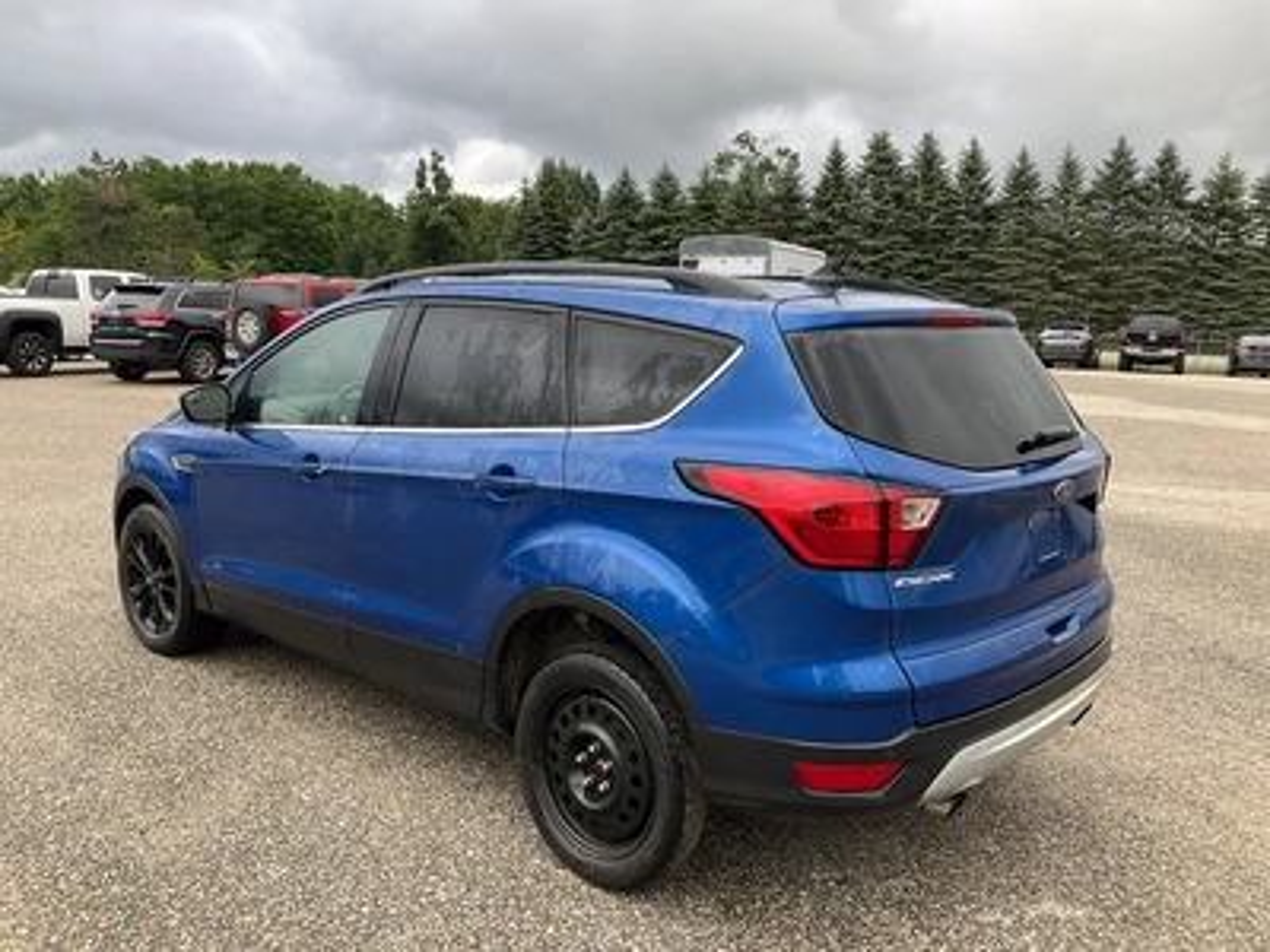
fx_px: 1064
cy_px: 476
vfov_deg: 48.2
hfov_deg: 61.7
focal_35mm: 29
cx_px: 635
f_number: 1.8
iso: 20
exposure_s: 1/197
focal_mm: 3
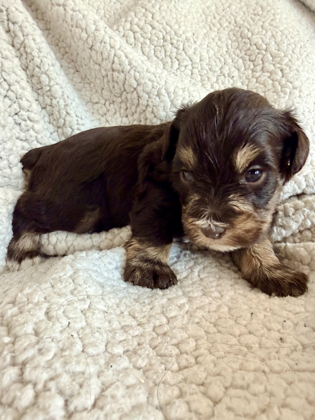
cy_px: 210
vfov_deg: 71.6
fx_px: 291
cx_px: 158
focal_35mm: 24
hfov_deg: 56.8
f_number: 2.2
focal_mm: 2.22
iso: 400
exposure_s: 1/59
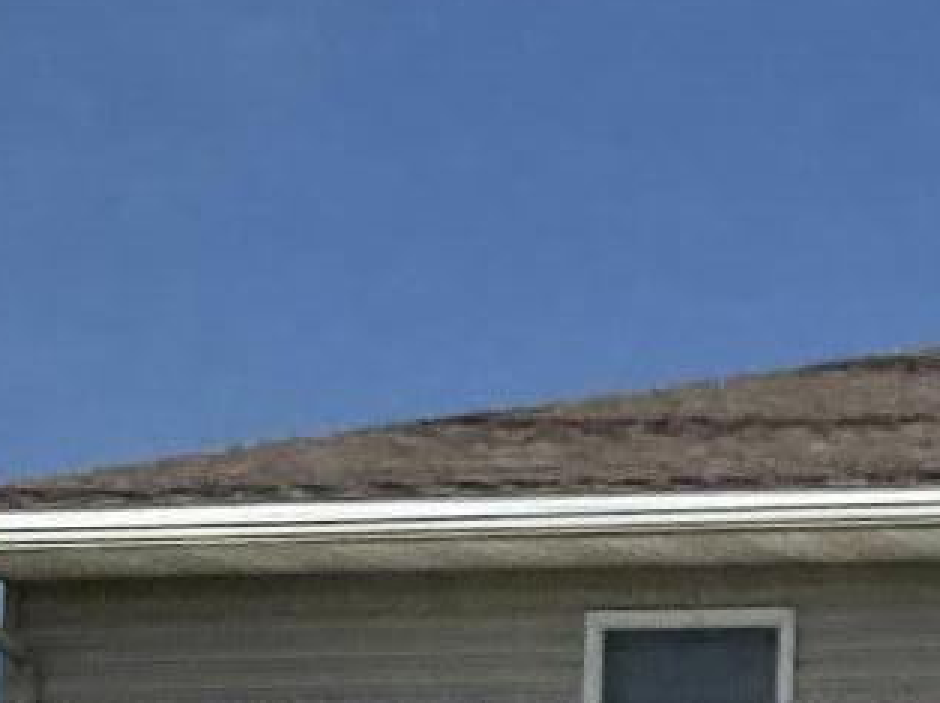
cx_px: 2284
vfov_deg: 7.5
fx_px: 5020
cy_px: 1675
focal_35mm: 185
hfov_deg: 9.5
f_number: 1.8
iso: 25
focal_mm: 3
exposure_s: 1/4785
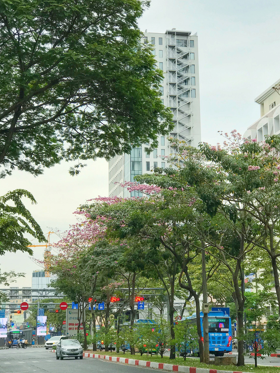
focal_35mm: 76
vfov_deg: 25.6
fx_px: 820
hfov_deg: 19.4
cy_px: 163
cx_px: 152
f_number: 2.8
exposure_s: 1/187
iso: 20
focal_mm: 6.6
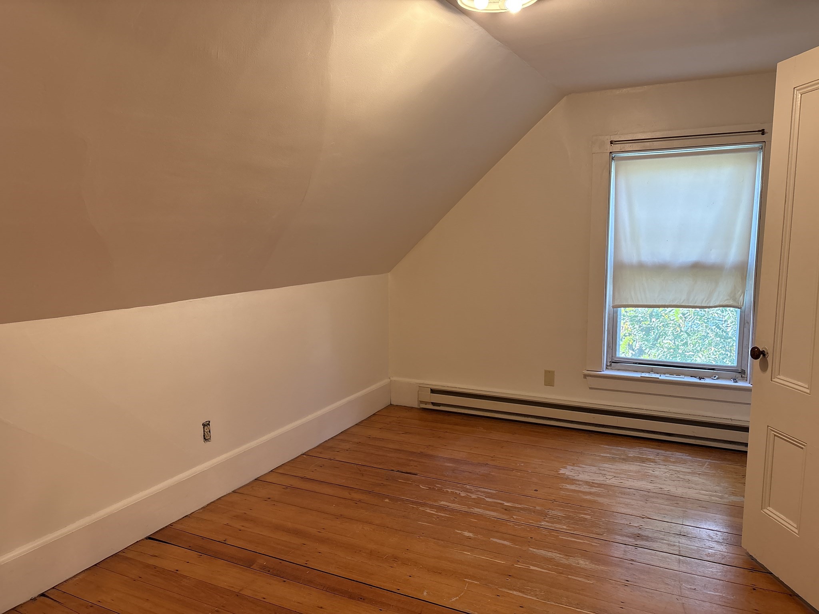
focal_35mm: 26
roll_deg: +1.0
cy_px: 307
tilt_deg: -7.4
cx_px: 410
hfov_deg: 67.3
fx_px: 615
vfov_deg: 53.1
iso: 125
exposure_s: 1/60
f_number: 1.6
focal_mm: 5.96
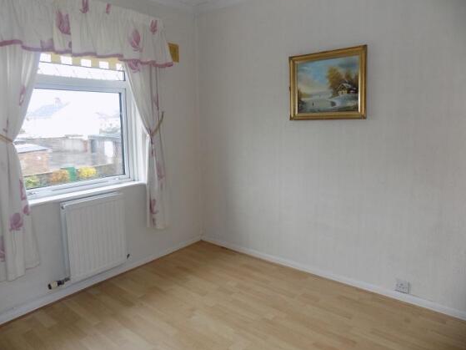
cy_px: 169
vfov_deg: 56.8
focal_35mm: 24
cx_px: 229
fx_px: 323
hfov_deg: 71.6
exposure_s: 1/30
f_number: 3.1
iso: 140
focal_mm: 4
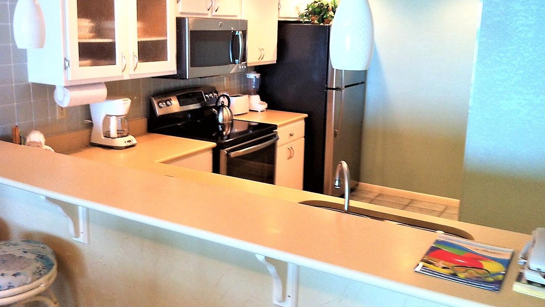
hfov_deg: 51.6
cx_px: 276
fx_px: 564
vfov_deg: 30.4
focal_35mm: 39
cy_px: 127
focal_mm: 3.85
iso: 125
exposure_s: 1/17
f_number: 2.8
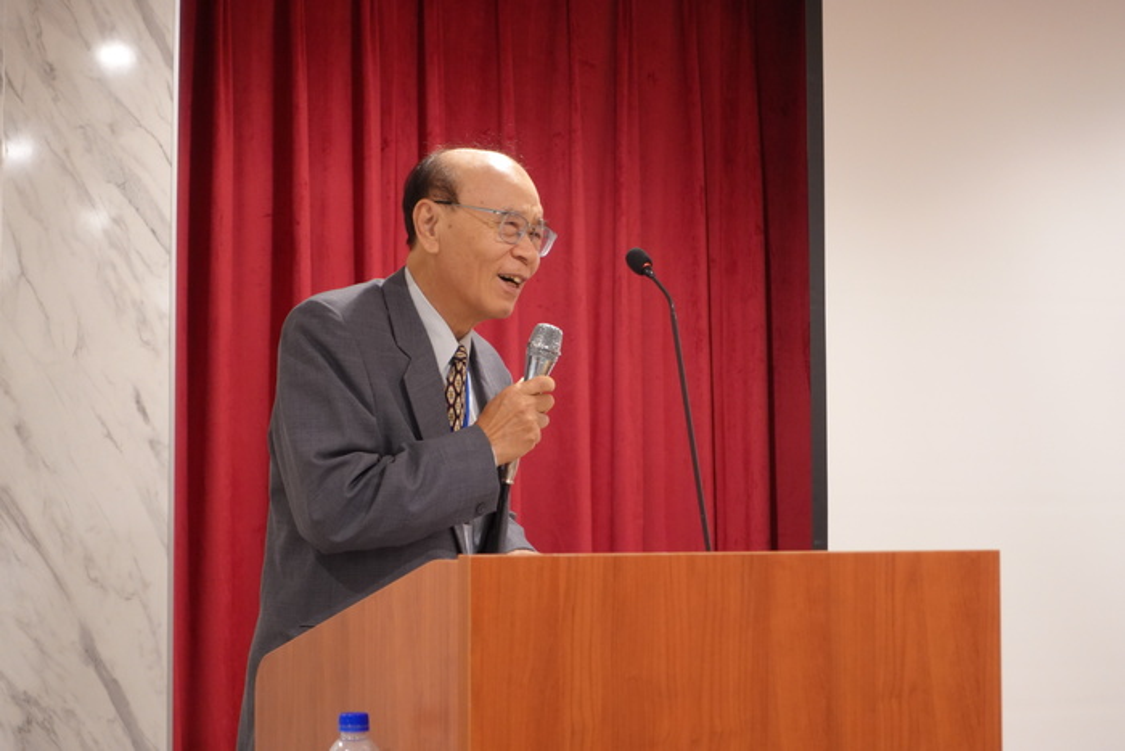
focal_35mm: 70
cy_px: 376
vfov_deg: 19.5
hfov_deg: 28.8
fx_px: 2188
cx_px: 562
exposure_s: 1/50
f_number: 2.8
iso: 800
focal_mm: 25.7
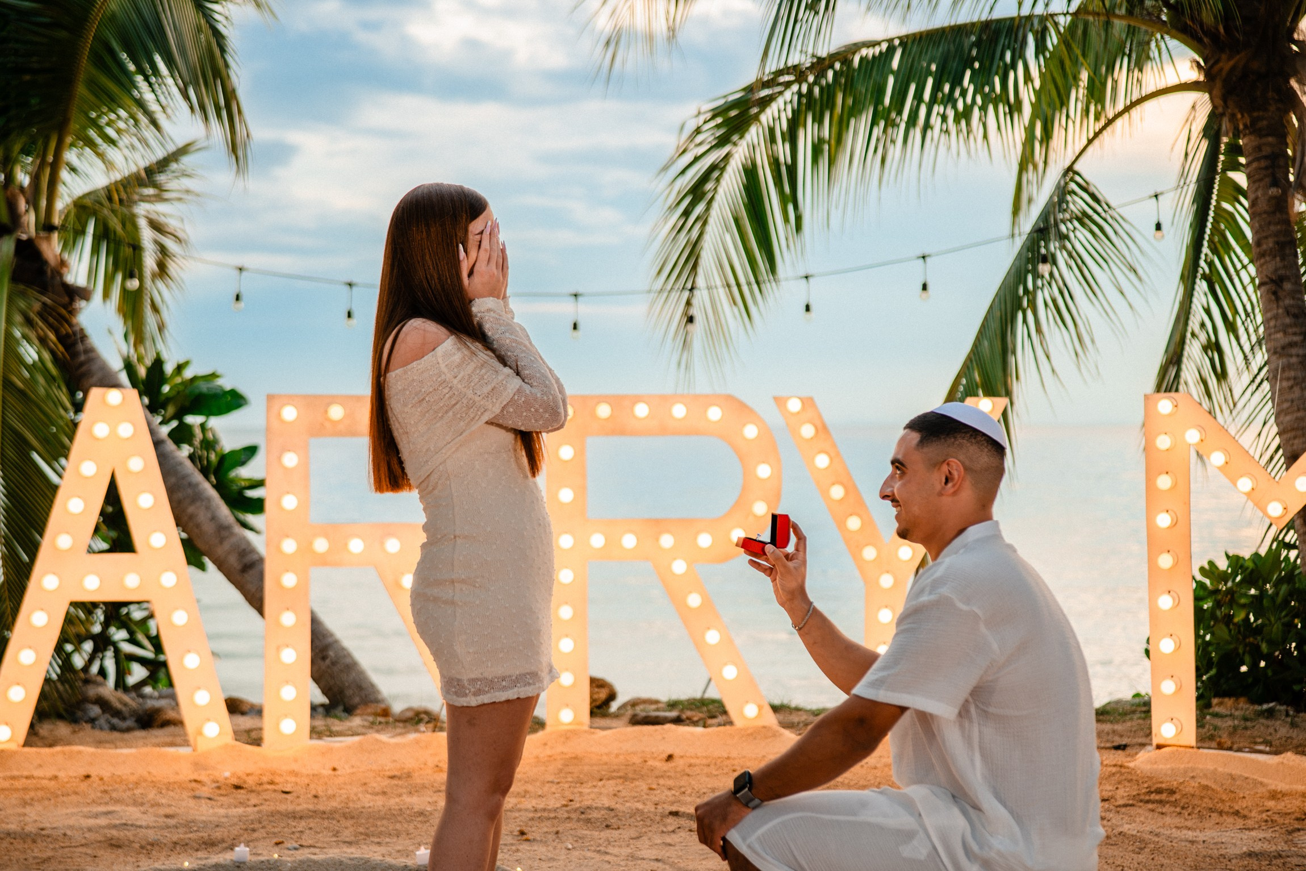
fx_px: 1834
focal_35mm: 51
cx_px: 653
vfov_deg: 26.7
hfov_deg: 39.2
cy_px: 436
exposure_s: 1/250
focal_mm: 50
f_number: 2.5
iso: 100
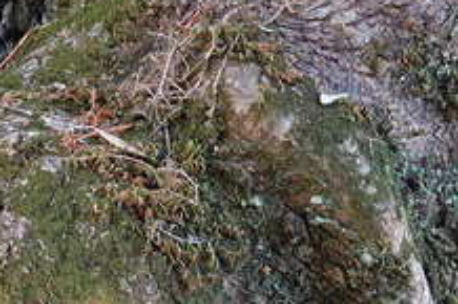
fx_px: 4958
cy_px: 636
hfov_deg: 5.2
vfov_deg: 3.5
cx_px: -279
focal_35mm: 390
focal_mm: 30.5
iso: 800
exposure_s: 1/30
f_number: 3.5
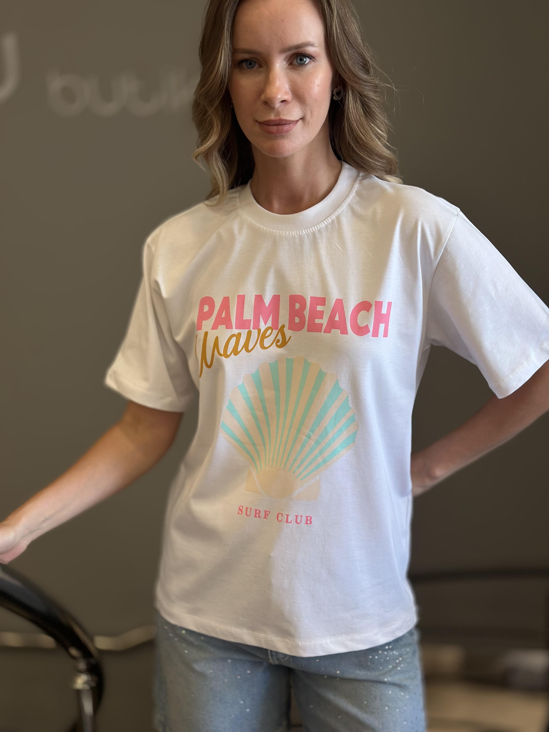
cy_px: 366
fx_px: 1015
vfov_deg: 39.7
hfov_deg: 30.3
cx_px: 274
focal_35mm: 48
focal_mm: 6.86
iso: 80
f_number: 1.78
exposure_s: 1/197
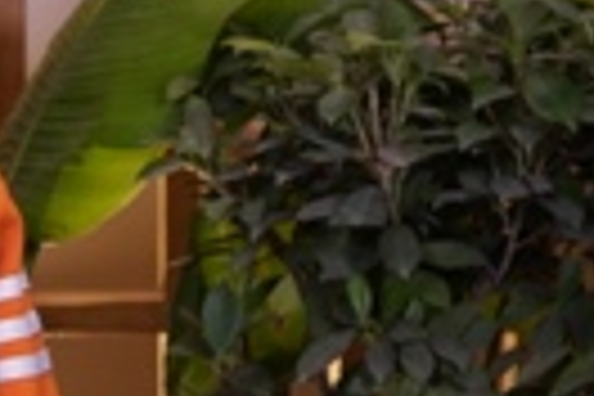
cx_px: -256
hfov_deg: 9.4
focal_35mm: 214
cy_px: 74
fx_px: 3531
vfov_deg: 6.4
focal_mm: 42
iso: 500
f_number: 4.5
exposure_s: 1/125
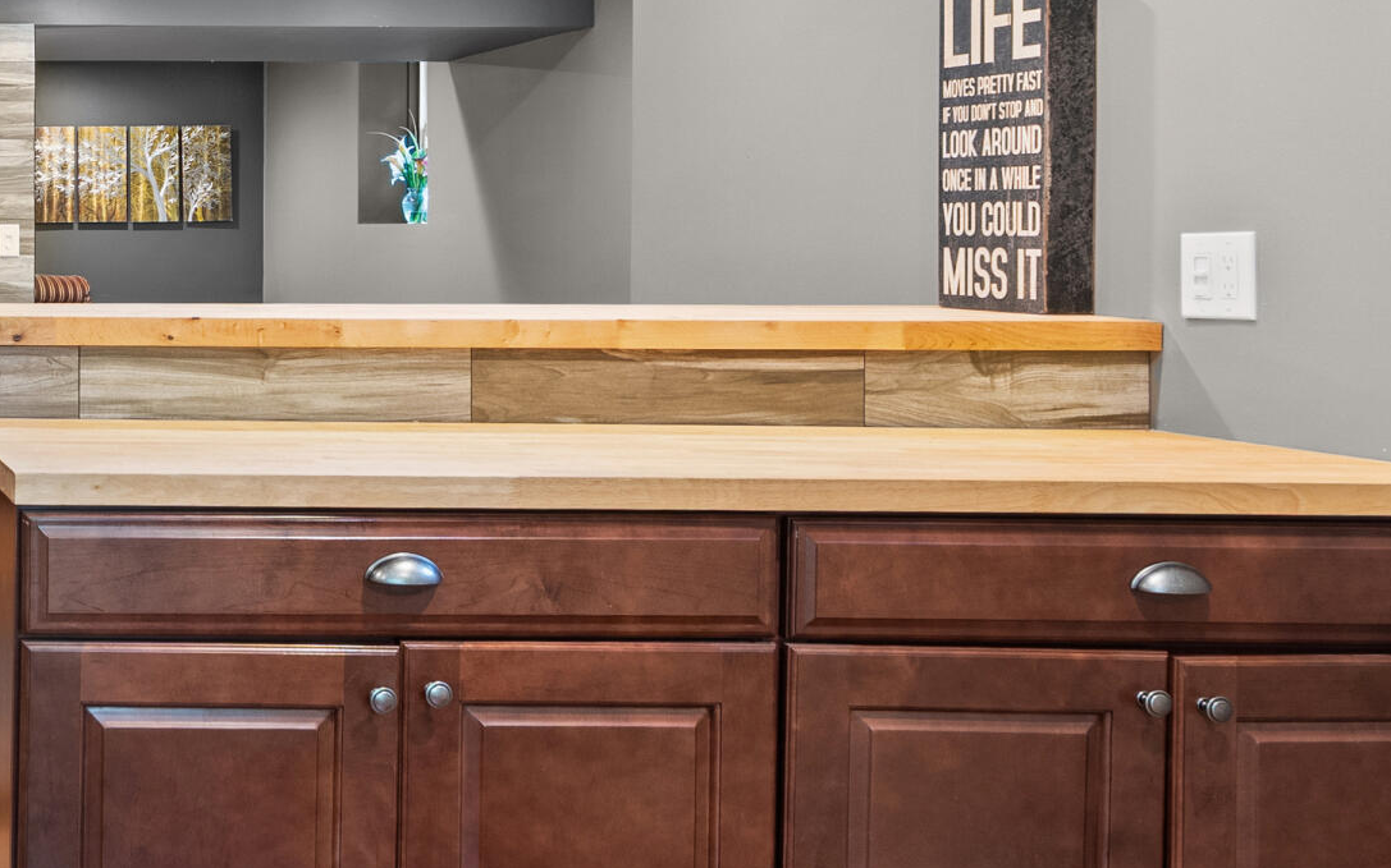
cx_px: -100
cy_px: 240
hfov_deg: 37.8
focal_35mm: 45
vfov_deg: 28.2
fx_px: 1706
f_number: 8
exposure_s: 1.6
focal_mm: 16
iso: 800
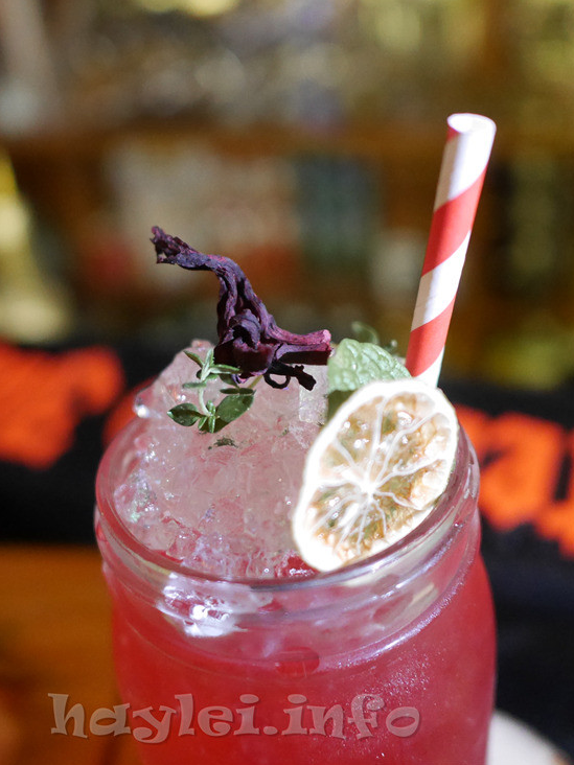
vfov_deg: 45.8
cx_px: 237
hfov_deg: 35.0
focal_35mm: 41
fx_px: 906
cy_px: 374
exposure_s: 1/50
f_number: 1.7
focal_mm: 15
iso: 3200
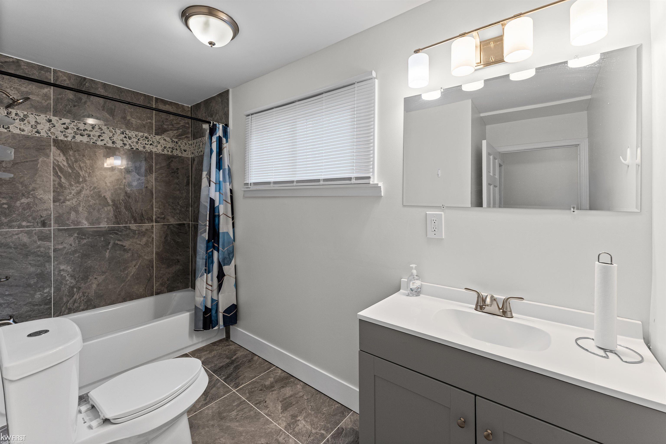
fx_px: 259
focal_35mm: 14
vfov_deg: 81.2
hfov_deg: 104.2
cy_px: 222
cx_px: 333
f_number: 6.3
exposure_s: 1/30
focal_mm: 14
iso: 1250
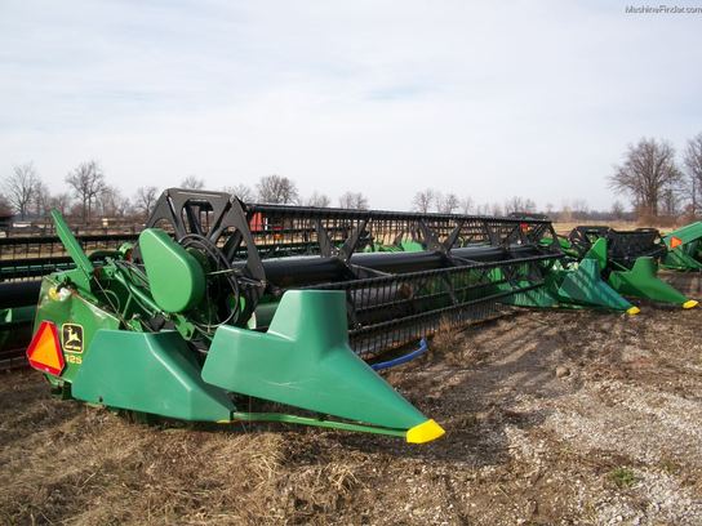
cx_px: 351
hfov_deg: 52.6
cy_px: 263
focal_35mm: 35
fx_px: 710
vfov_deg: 40.7
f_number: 5.6
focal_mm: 6.3
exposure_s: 1/250
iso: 80
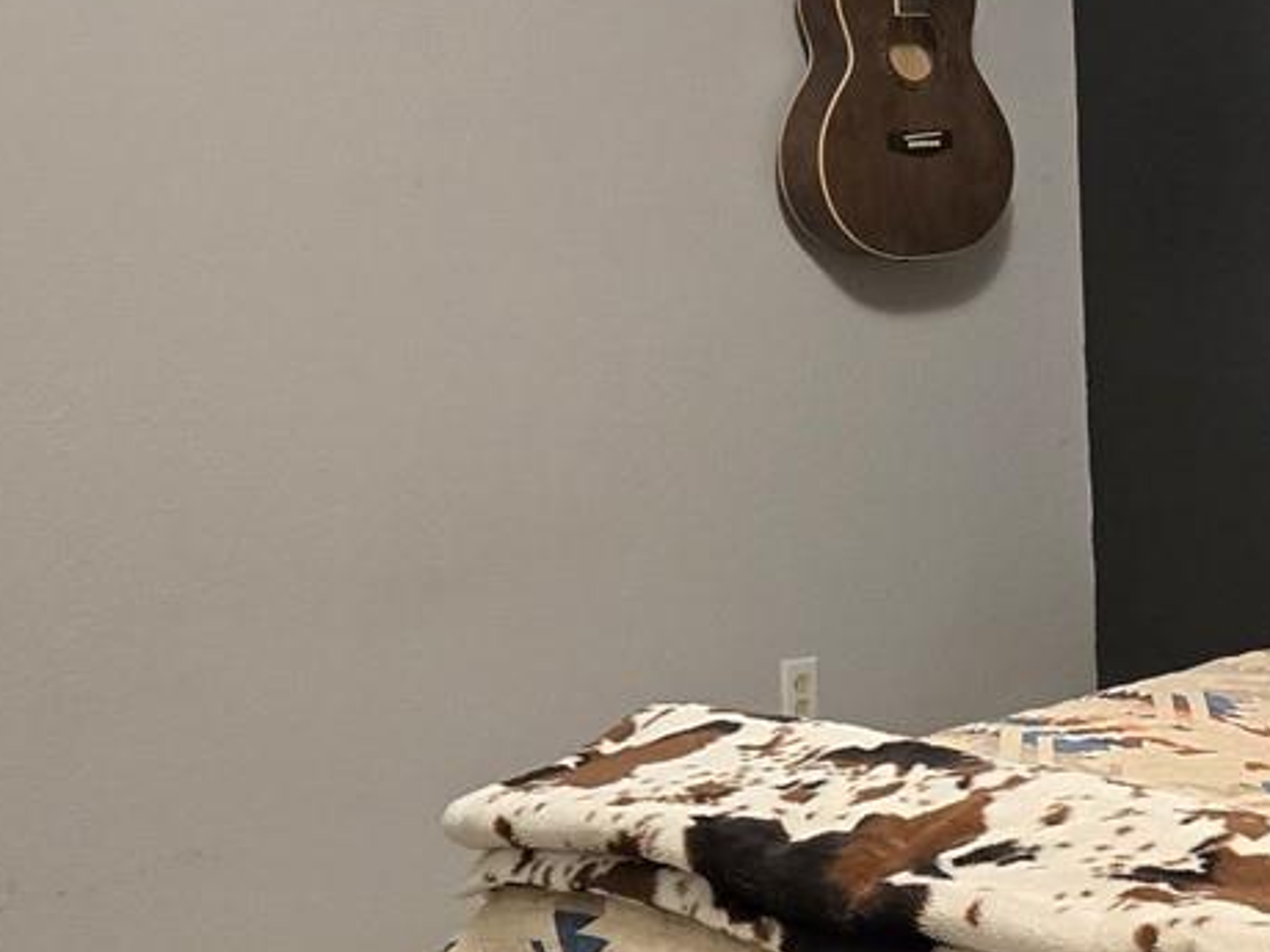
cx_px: 1372
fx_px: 2935
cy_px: 913
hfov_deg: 23.1
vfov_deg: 18.0
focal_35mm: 80
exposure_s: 1/120
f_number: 1.8
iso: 500
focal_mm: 5.4
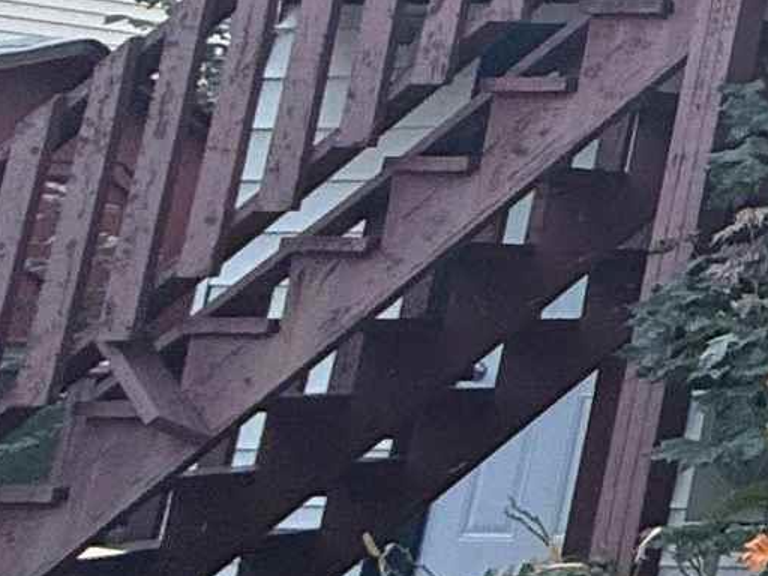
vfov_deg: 16.9
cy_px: -100
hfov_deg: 11.9
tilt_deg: +14.5
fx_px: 1864
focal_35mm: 84
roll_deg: -0.8
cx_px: 2247
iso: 50
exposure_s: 1/433
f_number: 2.2
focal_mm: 2.22
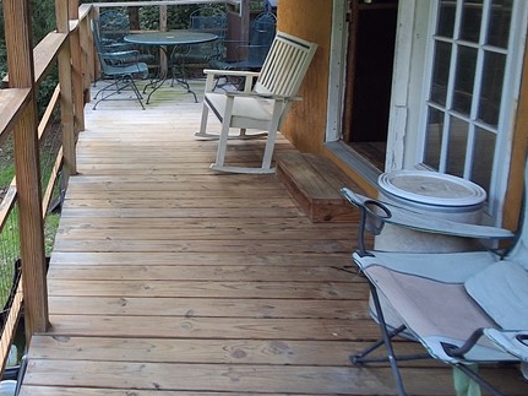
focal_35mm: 38
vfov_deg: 36.5
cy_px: 82
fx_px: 579
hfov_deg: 46.3
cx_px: 102
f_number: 2.2
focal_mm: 1.64
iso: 64
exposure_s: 1/120
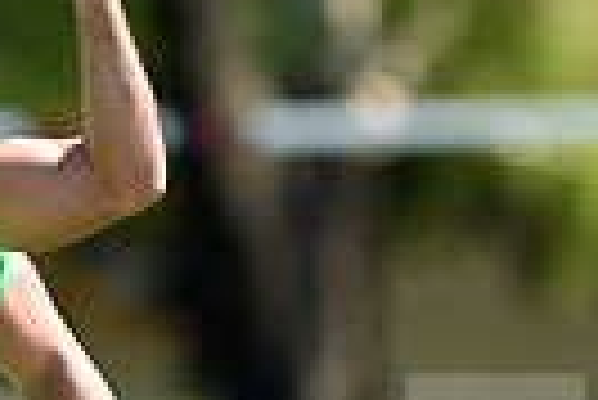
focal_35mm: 1310
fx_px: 21784
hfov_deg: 1.6
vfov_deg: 1.1
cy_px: 510
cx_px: 211
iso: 200
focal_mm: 300
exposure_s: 1/1250
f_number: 2.8
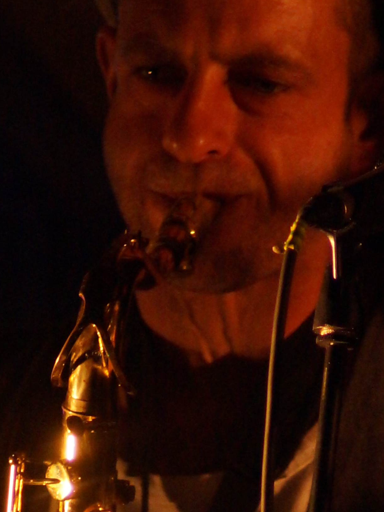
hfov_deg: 1.2
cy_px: 610
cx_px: 282
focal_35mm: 1293
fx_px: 19120
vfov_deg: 1.5
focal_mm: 300
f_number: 5.6
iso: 3200
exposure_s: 1/80
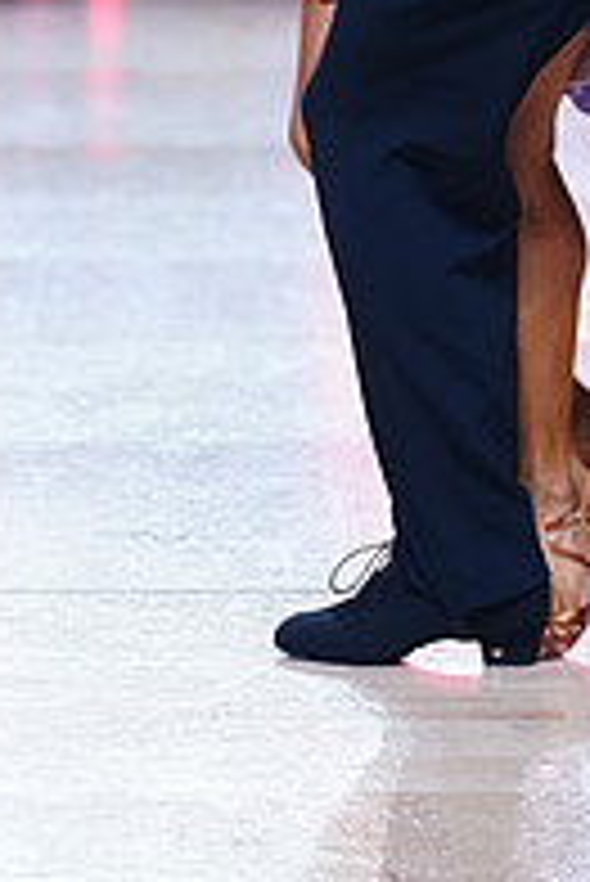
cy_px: -324
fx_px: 5963
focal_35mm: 243
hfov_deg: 5.7
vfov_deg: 8.3
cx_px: 597
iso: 640
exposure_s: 1/500
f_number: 2.8
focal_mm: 82
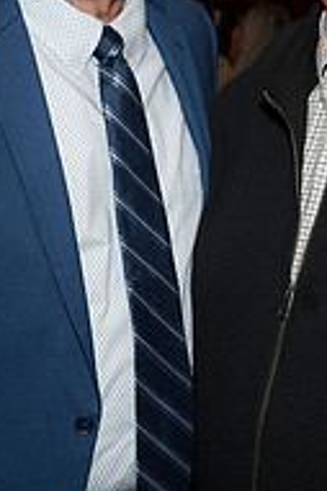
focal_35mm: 73
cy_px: 193
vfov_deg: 27.7
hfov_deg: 18.6
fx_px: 996
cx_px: 227
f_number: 5.6
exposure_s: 1/125
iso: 800
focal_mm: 31
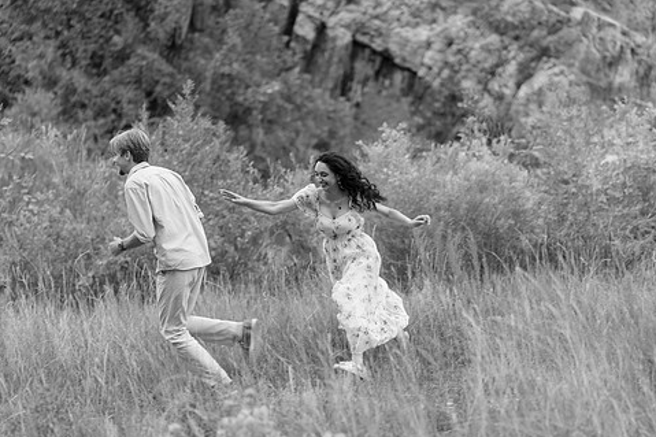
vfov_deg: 13.3
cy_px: 249
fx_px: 1876
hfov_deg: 19.8
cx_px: 360
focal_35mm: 103
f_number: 1.8
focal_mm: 85
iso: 250
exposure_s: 1/160
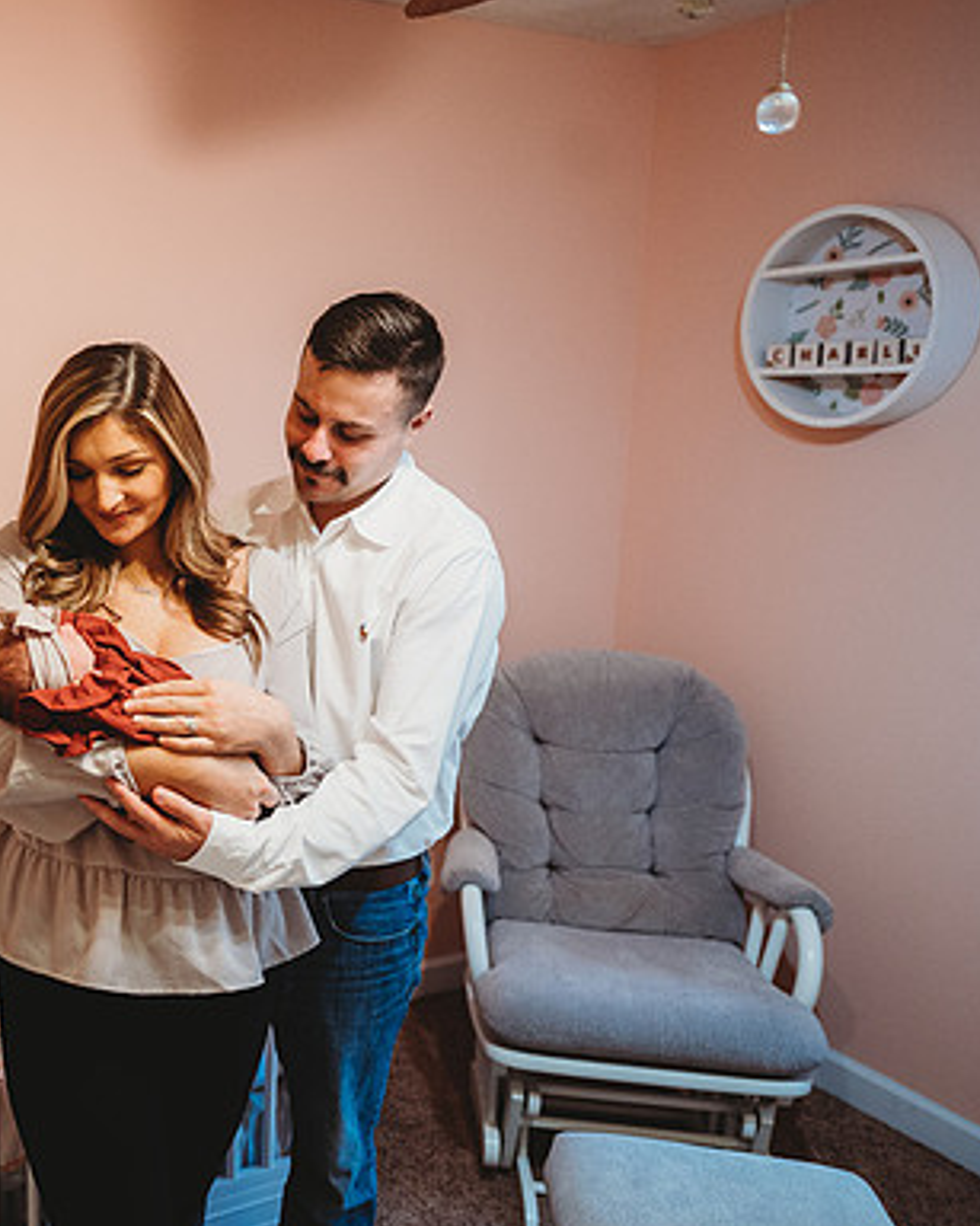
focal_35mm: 34
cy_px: 615
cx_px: 153
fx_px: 1233
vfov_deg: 52.9
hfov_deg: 40.9
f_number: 1.8
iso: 1250
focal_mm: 24
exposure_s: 1/160
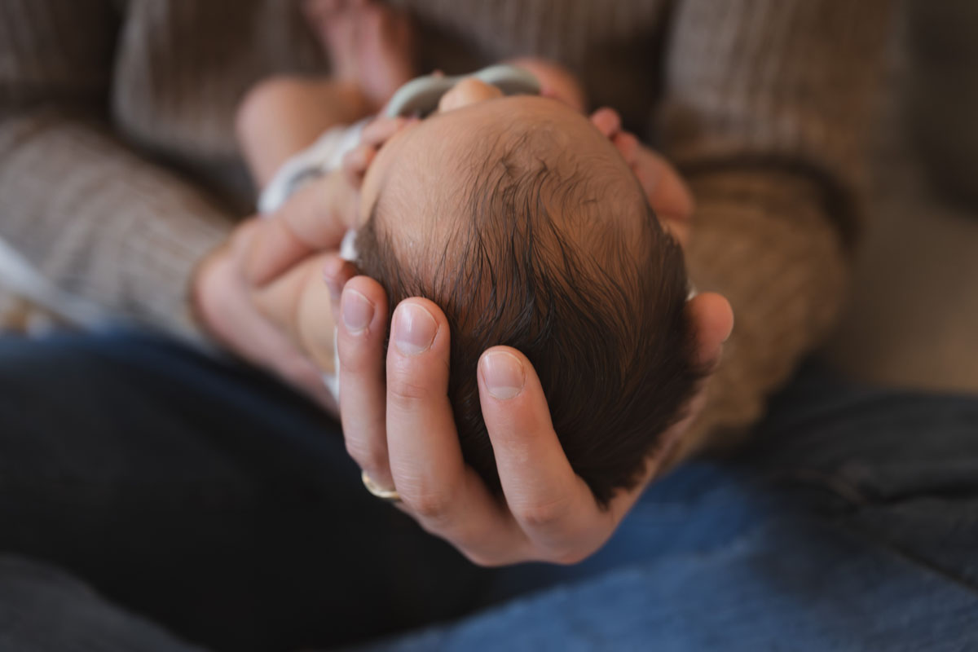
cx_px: 489
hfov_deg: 35.6
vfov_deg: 24.2
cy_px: 326
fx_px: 1521
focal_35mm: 56
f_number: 3.5
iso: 5000
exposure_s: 1/250
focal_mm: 56
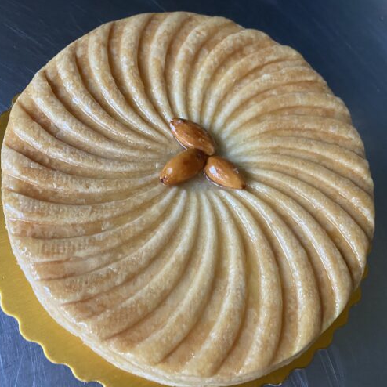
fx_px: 392
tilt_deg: -64.8
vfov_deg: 52.5
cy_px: 194
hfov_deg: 52.5
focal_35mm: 31
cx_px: 187
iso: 500
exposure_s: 1/60
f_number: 1.8
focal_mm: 4.25
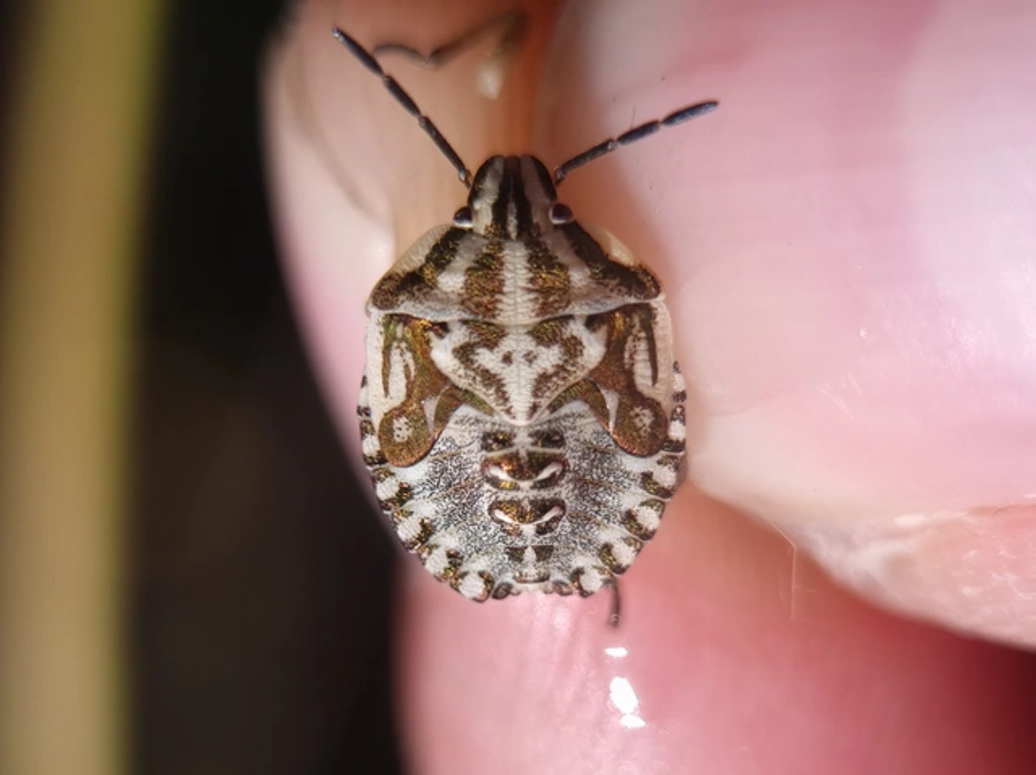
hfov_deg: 67.3
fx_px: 778
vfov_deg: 53.0
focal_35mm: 26
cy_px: 388
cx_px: 518
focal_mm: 5.4
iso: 50
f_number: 1.8
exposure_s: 1/2000
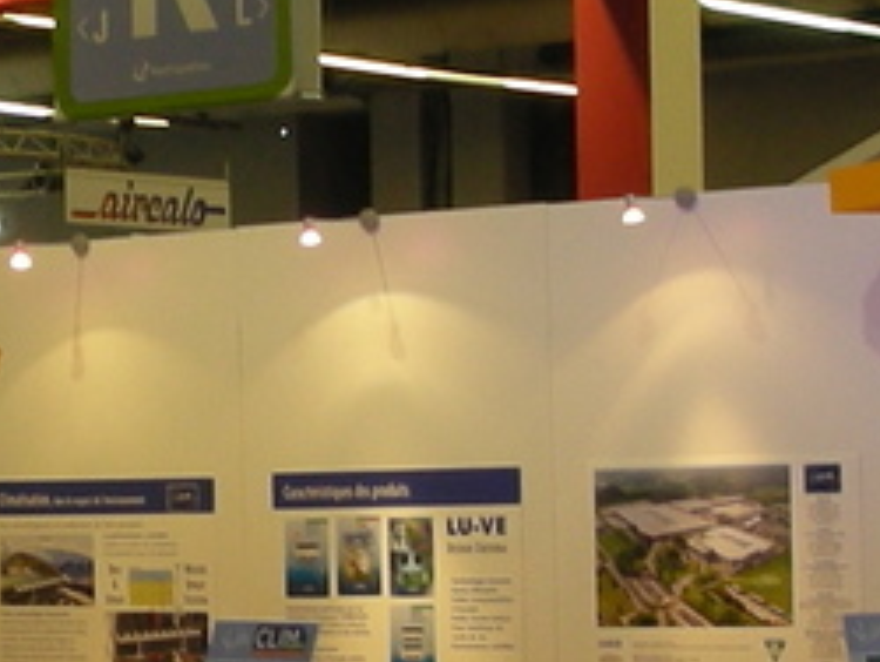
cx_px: 28
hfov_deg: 11.6
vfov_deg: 8.9
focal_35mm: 168
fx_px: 4275
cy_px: 366
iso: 62
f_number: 3
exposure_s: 1/30
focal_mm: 5.8
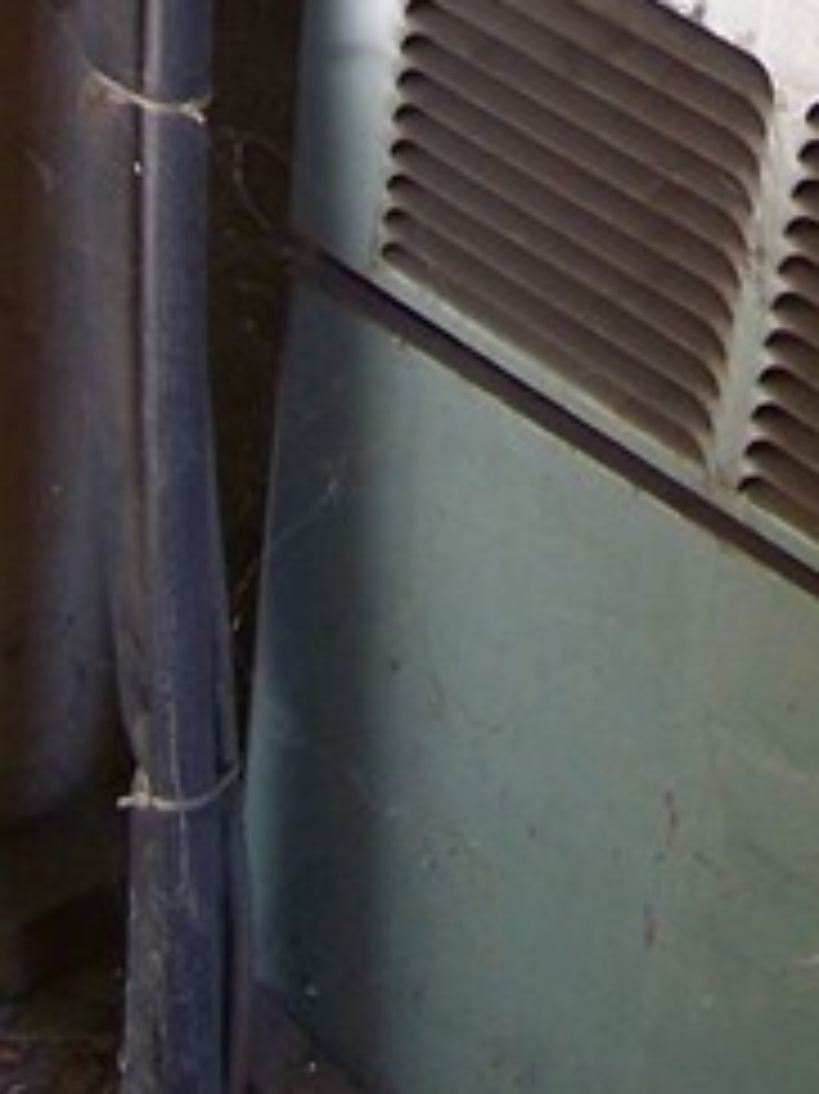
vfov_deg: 13.2
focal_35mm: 139
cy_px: -666
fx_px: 4389
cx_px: 716
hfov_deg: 10.6
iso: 125
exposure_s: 1/30
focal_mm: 5.85
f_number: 2.8
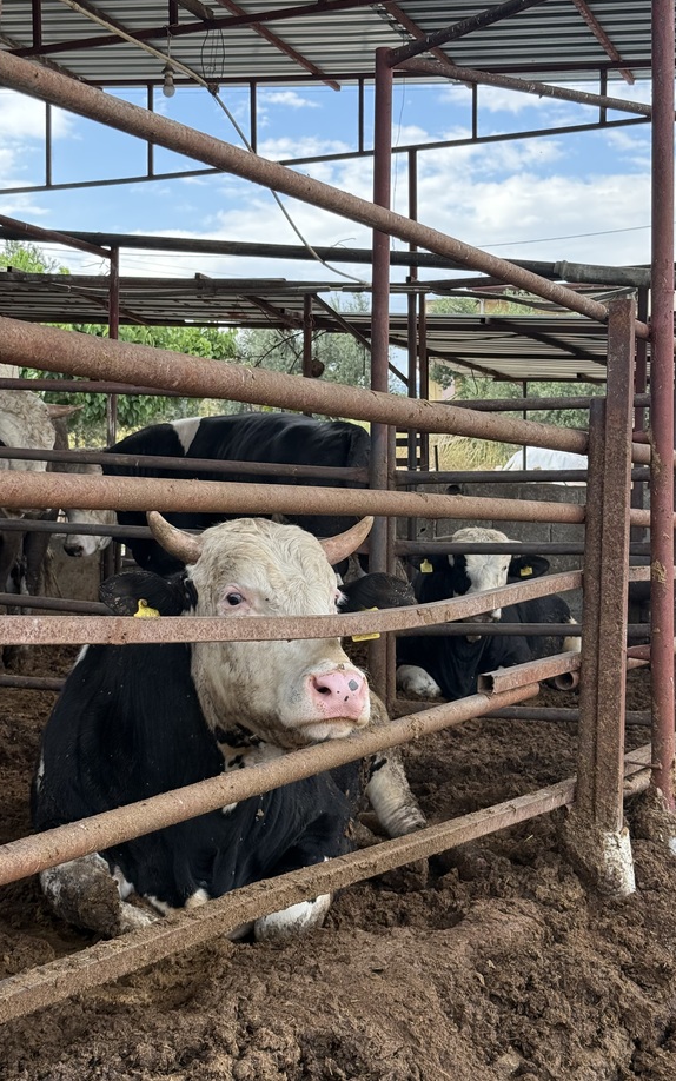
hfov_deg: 25.3
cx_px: 303
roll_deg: -0.4
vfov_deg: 39.6
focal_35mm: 51
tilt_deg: +0.0
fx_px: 1503
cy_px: 540
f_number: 1.78
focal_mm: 6.76
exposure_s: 1/786
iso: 100
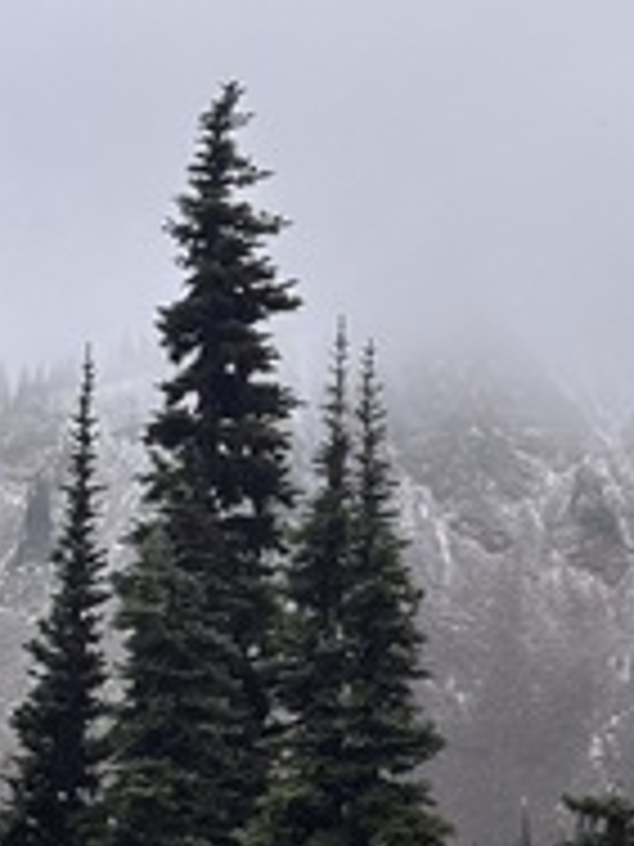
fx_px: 3248
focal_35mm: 133
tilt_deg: +10.1
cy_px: 324
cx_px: 517
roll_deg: -1.0
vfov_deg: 14.8
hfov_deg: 11.1
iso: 32
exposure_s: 1/646
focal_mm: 5.96
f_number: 1.6
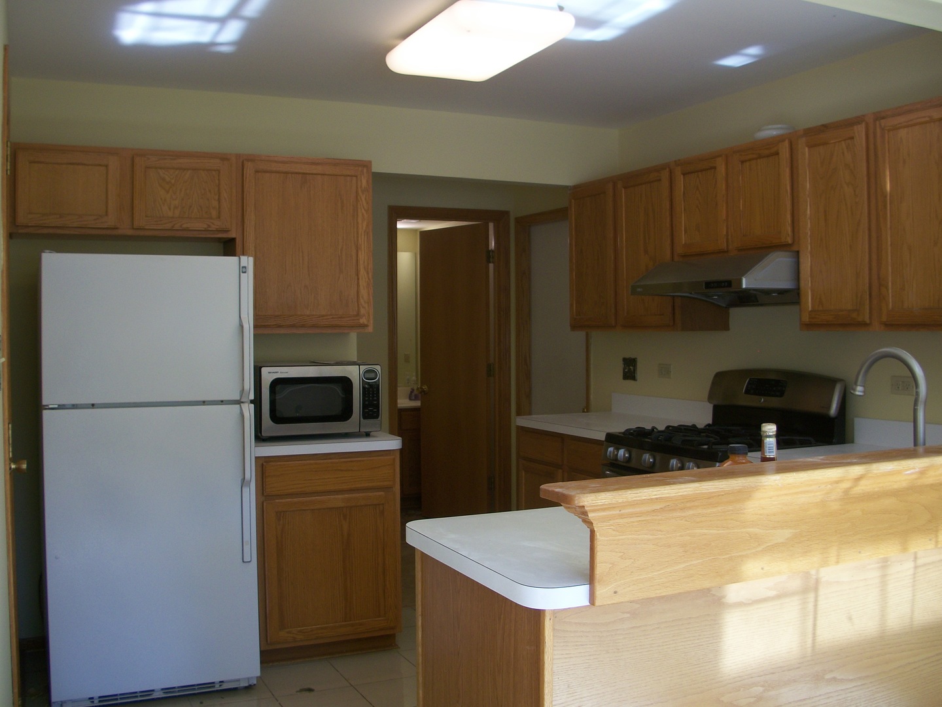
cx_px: 471
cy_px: 354
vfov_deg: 40.7
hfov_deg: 52.6
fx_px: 952
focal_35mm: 35
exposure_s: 1/30
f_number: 3.1
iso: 80
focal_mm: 6.3
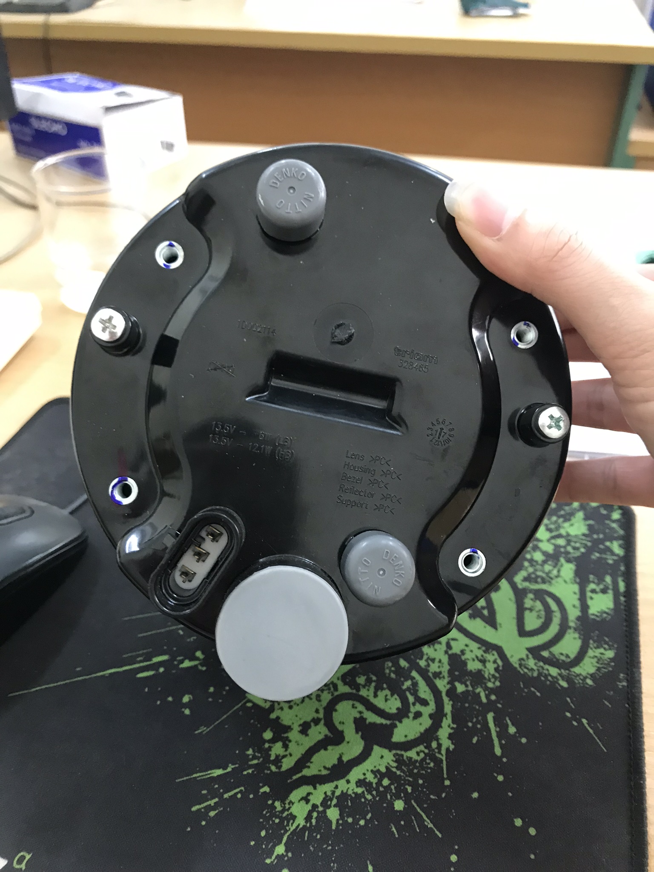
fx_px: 705
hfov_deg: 49.7
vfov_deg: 63.4
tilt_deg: -37.6
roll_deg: +0.8
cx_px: 327
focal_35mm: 28
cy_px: 436
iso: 100
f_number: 1.8
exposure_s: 1/17
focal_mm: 3.99
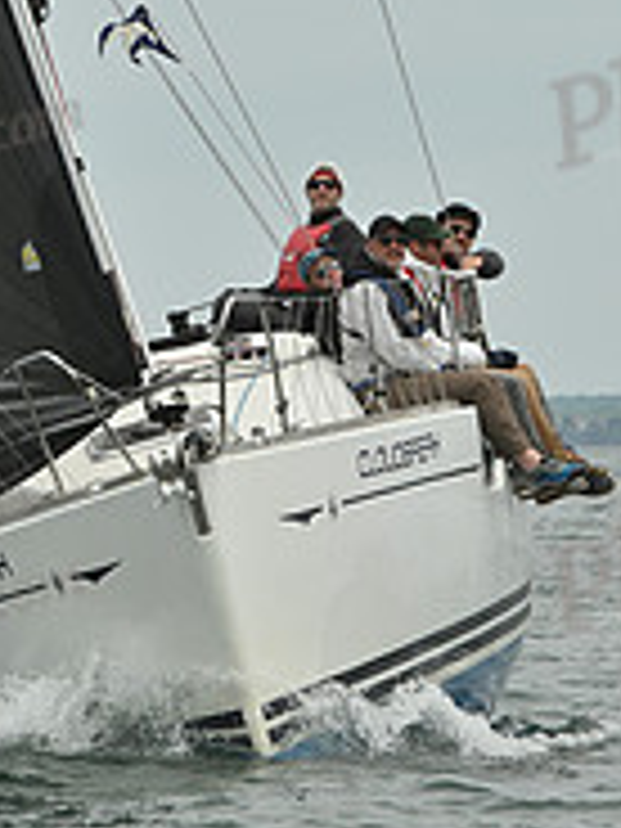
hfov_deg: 2.5
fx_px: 14495
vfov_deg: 3.3
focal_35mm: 606
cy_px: 349
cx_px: 320
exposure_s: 1/800
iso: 320
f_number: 11
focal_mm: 200
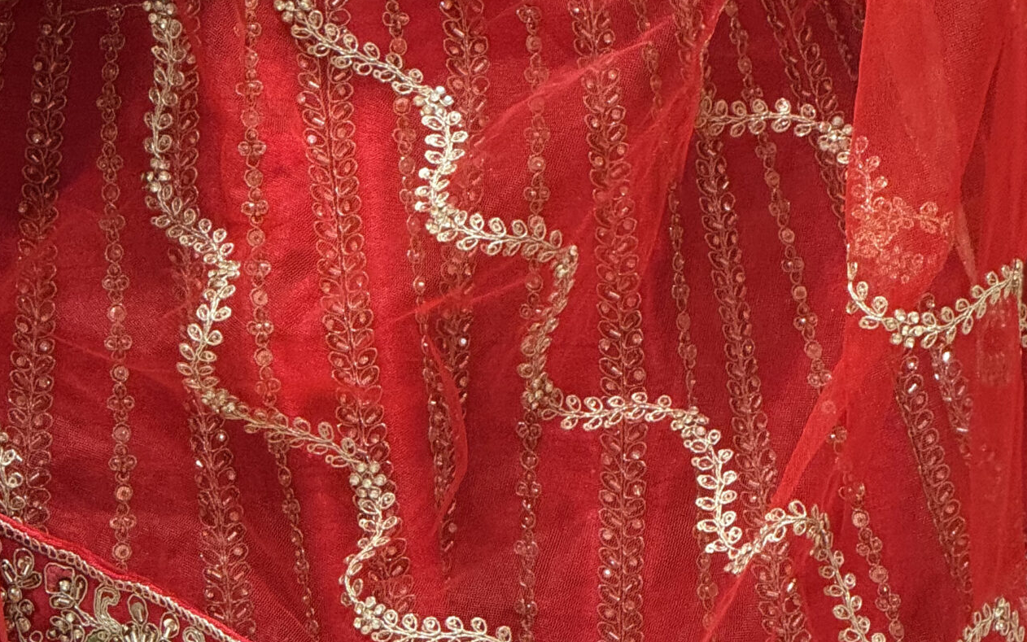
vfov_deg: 5.1
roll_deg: +3.3
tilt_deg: -10.3
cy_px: 523
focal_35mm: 258
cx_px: 422
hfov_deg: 8.1
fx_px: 7222
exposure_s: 1/100
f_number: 2.8
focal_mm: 15.66
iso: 320
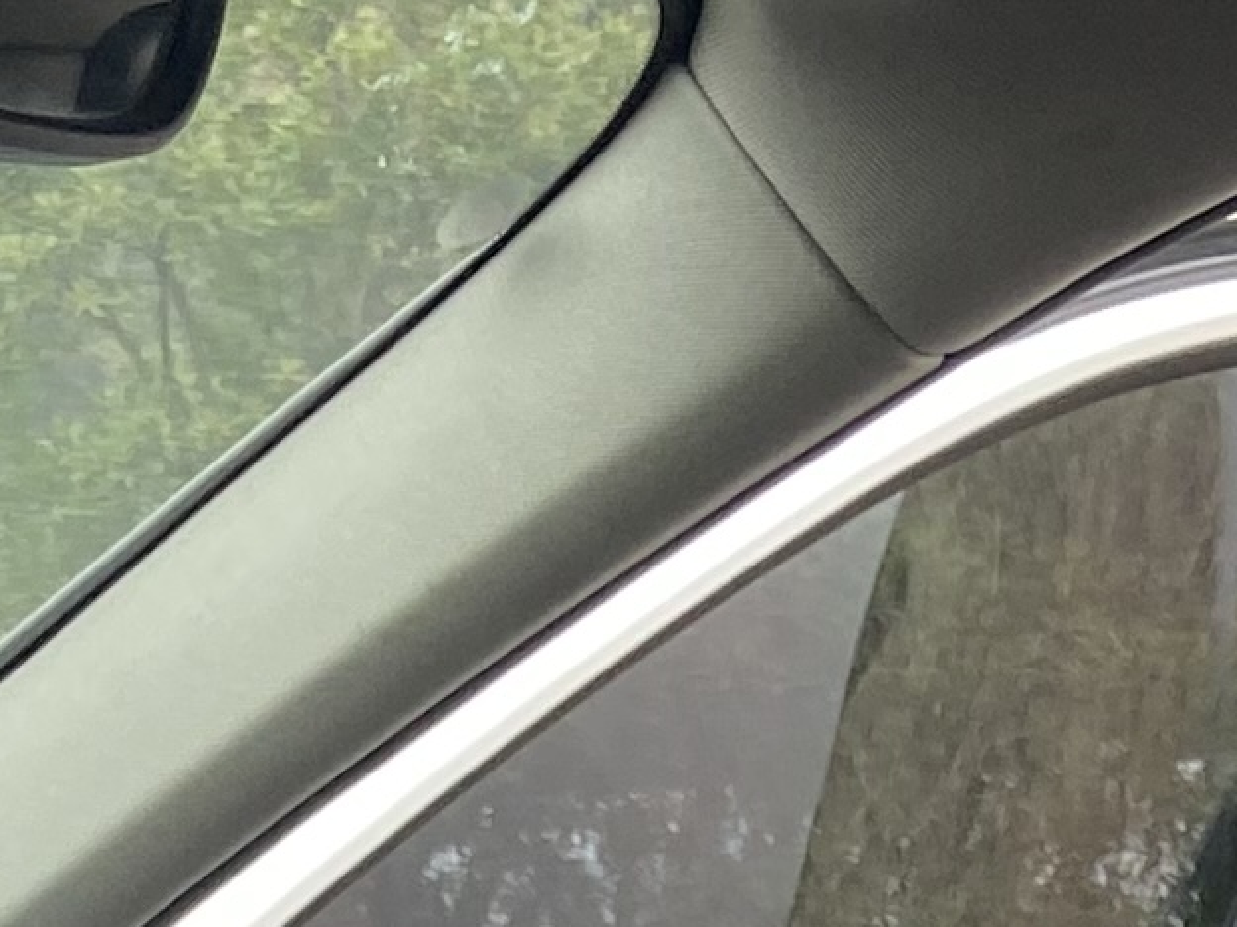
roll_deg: +2.5
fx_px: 6003
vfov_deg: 7.9
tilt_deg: -10.2
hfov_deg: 11.6
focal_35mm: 168
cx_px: -63
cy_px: 2583
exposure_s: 1/121
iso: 80
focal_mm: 4.25
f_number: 1.8
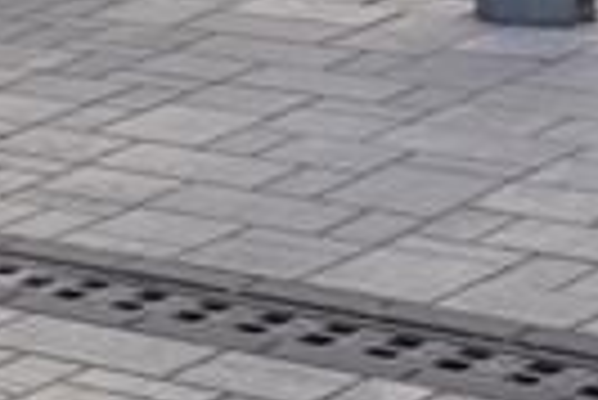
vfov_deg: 6.8
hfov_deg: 8.0
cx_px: -1475
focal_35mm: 200
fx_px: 3326
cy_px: -213
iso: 100
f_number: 7.1
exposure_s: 1/200
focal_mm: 26
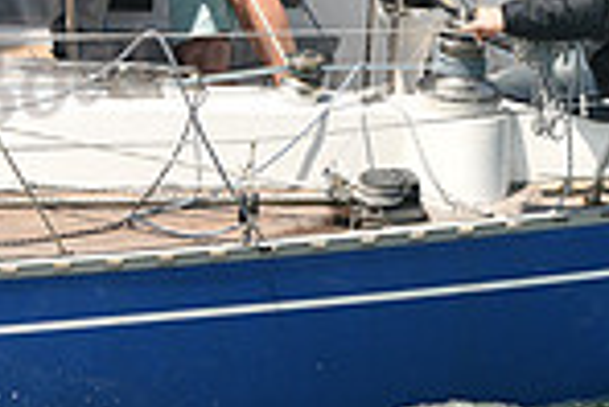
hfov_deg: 4.8
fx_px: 7315
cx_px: 490
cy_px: -171
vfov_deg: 3.2
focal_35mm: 432
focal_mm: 110
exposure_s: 1/800
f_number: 4.5
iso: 250
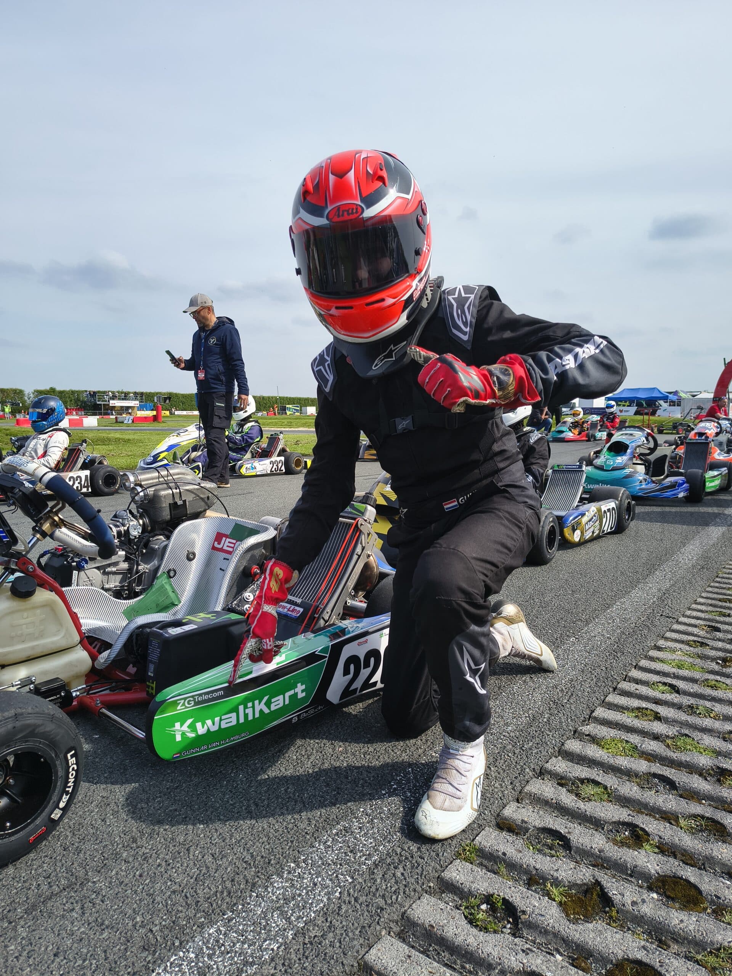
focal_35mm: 24
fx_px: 677
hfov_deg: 56.8
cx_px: 366
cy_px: 488
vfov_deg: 71.6
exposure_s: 1/1632
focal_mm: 5.56
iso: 100
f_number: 1.8
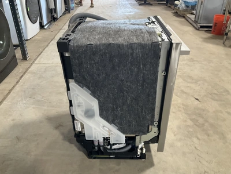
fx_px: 194
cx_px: 116
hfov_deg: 61.7
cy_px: 87
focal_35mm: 29
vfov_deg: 48.2
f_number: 1.8
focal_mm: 3
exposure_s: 1/60
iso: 160
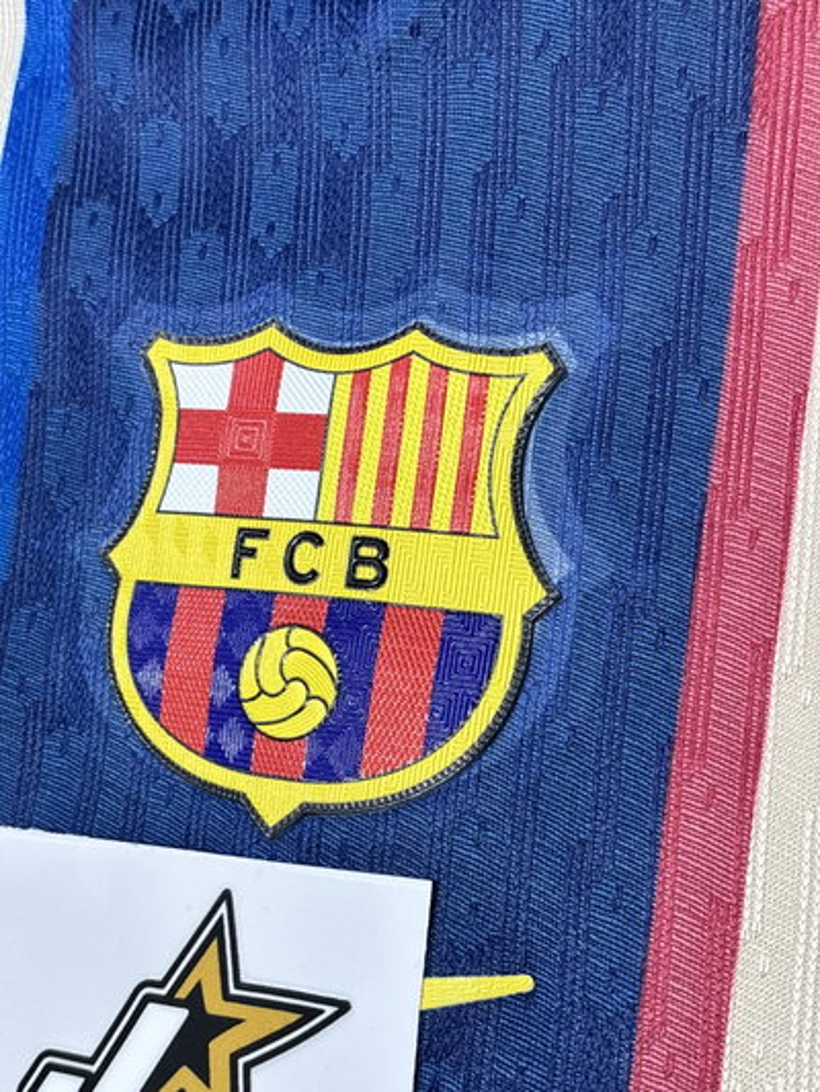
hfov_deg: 28.0
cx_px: 410
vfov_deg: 36.8
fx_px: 1642
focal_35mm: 52
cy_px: 546
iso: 200
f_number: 1.6
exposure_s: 1/33
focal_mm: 5.96
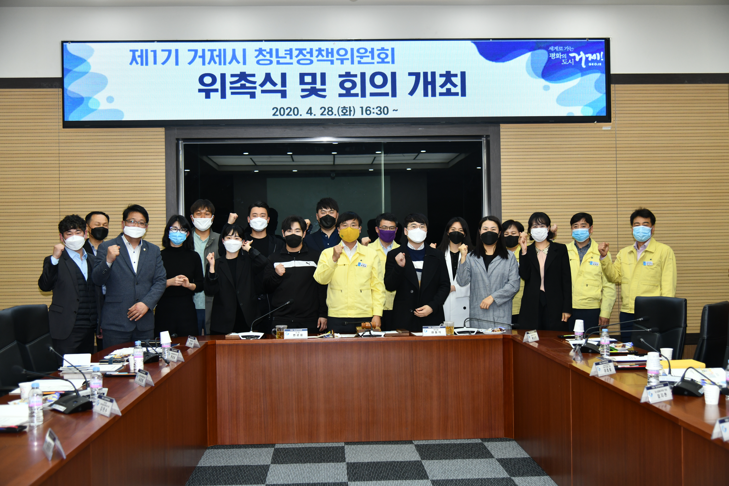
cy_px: 243
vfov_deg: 30.5
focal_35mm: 44
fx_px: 891
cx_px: 364
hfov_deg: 44.5
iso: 560
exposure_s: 1/250
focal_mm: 44
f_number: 4
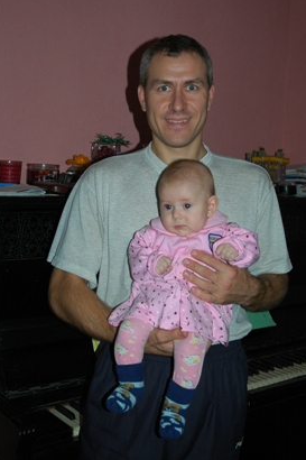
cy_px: 211
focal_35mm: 48
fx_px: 607
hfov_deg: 28.3
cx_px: 163
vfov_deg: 41.5
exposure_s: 1/60
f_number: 5.6
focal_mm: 29
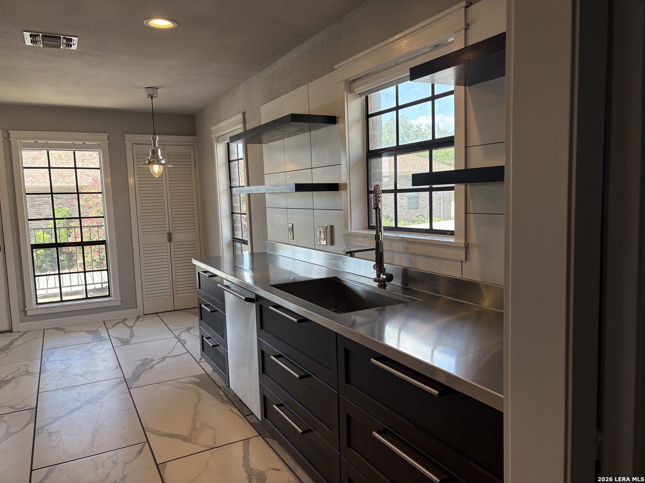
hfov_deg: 67.3
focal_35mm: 26
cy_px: 242
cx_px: 322
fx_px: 484
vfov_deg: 53.1
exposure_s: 1/238
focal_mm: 5.96
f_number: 1.6
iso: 64
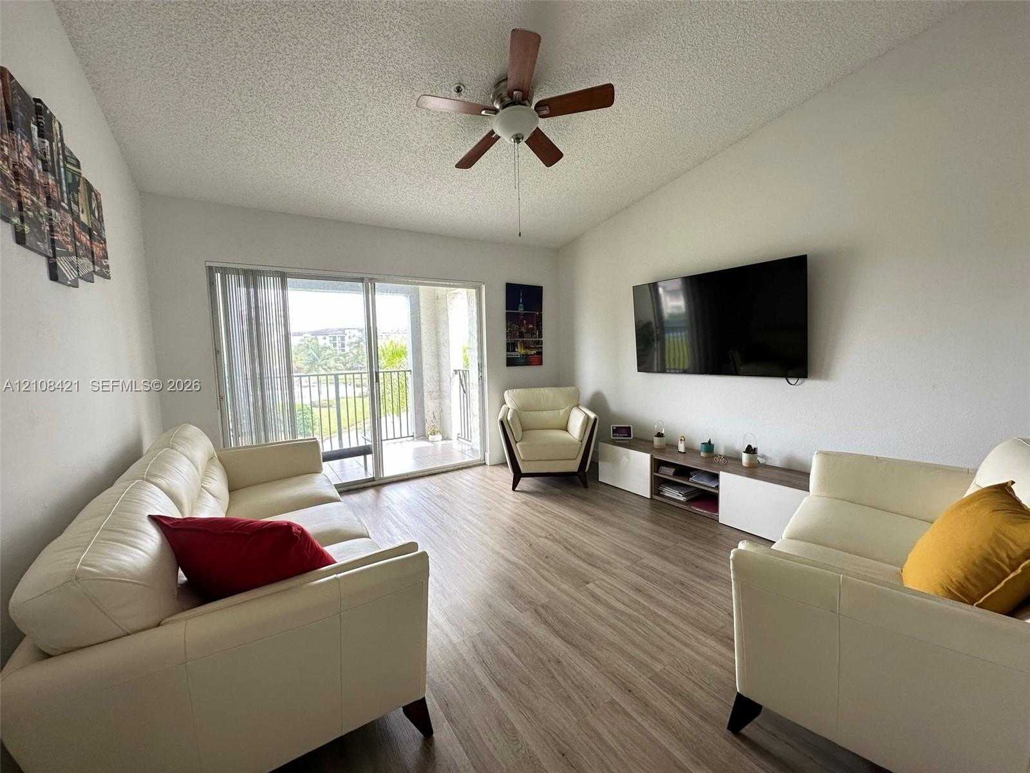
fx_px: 417
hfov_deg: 102.1
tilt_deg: -5.7
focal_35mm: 14
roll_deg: +0.8
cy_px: 386
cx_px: 515
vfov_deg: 85.7
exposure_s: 1/99
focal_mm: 2.22
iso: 80
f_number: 2.2
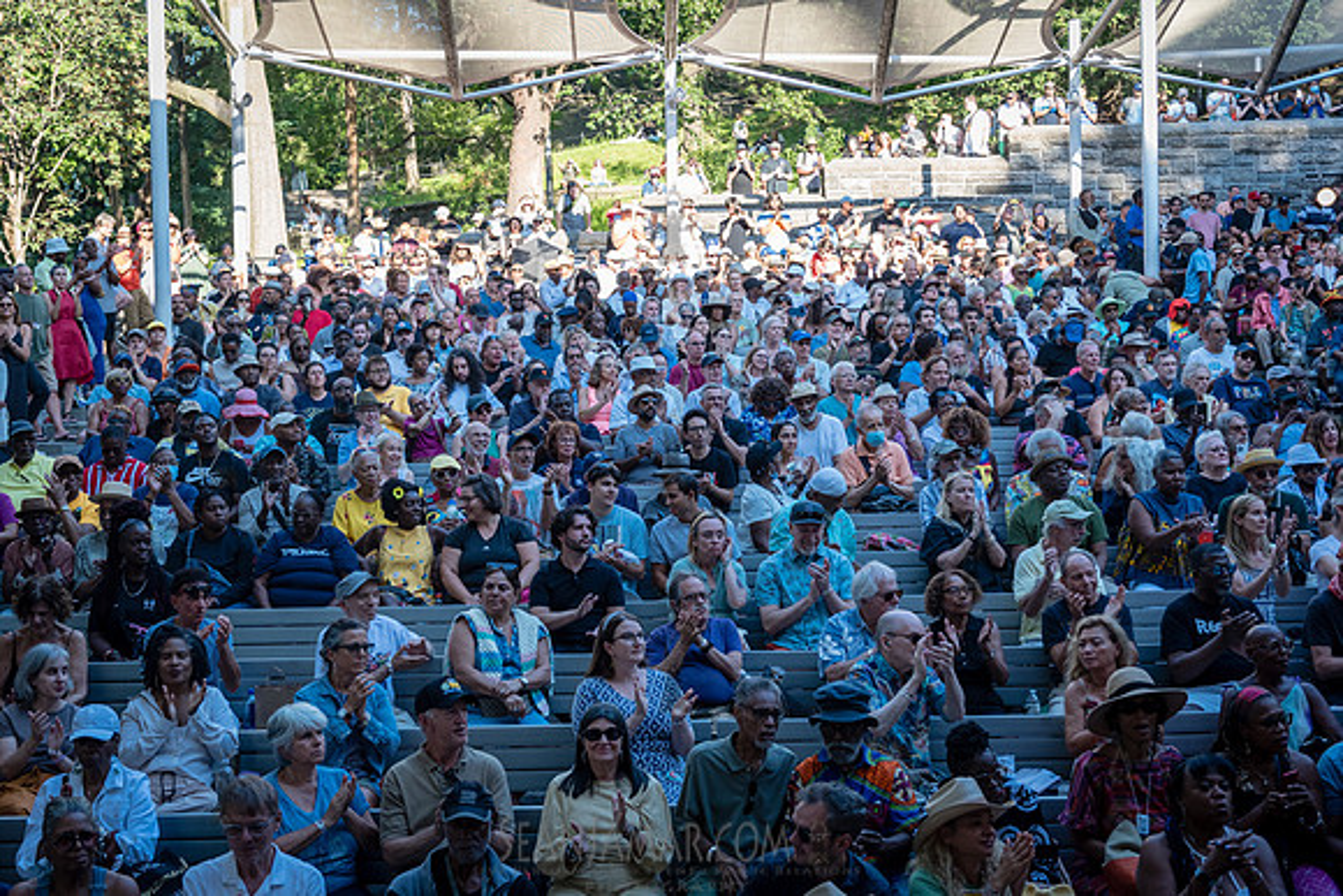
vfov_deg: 28.1
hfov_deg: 41.1
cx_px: 672
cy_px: 448
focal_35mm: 48
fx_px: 1791
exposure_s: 1/500
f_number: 4
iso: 1000
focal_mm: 48
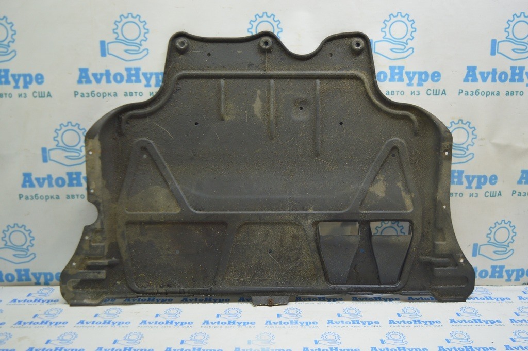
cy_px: 176
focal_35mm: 36
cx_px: 264
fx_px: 528
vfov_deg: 36.8
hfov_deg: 53.2
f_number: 4
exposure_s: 1/40
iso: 400
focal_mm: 24
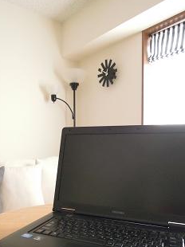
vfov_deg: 57.9
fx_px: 221
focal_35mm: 31
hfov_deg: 45.2
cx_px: 76
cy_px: 149
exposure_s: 1/400
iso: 1600
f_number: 2.8
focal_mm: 4.3
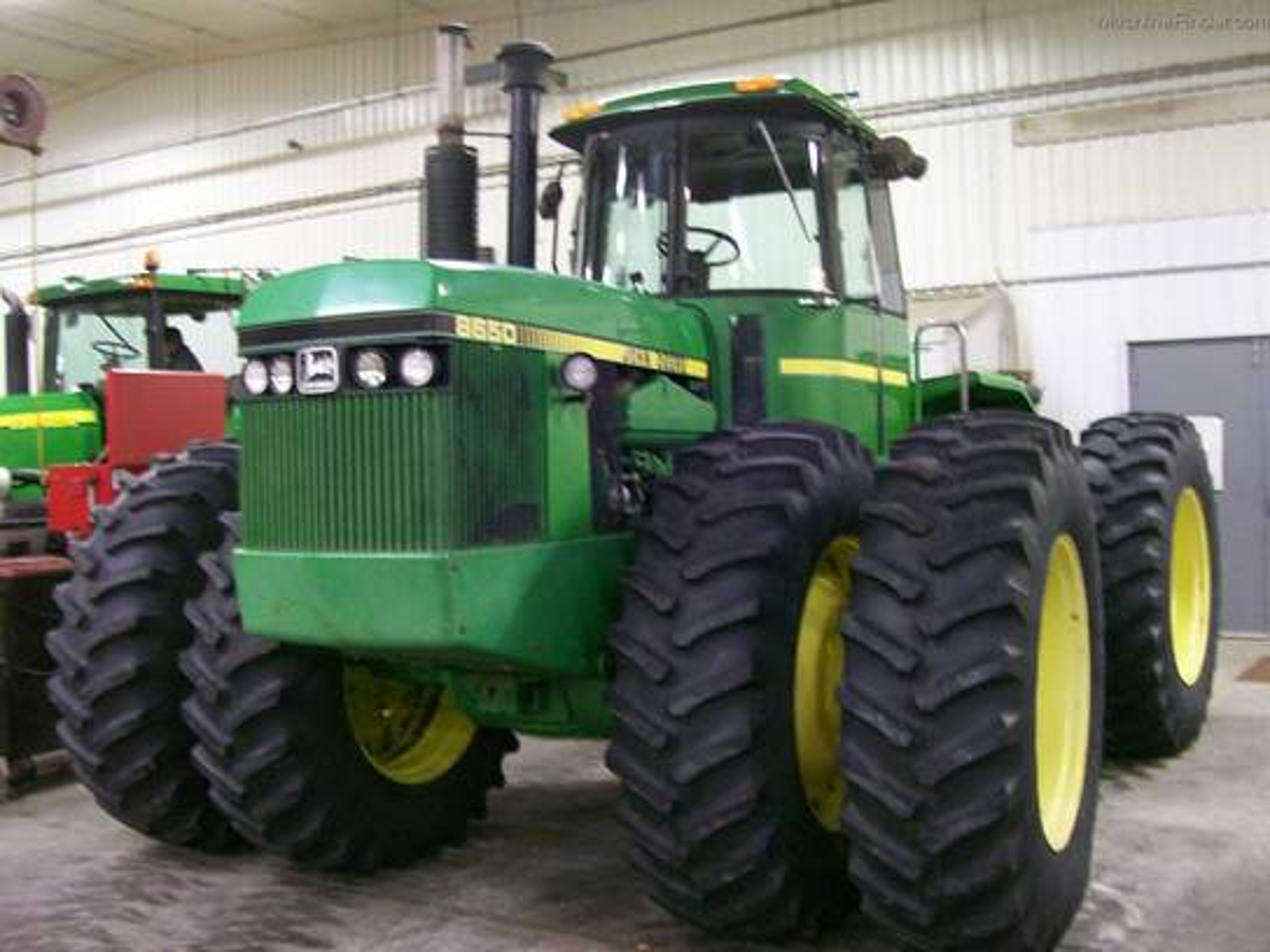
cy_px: 476
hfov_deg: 51.4
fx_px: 1321
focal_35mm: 36
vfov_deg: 39.7
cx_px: 635
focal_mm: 6
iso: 160
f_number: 2.7
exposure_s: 1/8
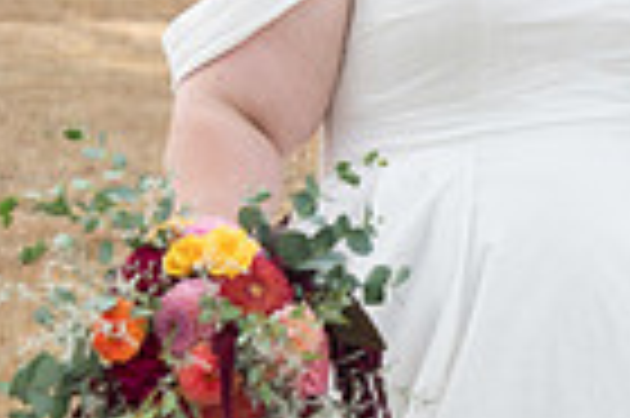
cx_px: 855
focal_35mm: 145
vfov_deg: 9.4
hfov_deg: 13.6
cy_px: 101
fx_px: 2535
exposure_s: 1/1600
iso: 400
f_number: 2.8
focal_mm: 35
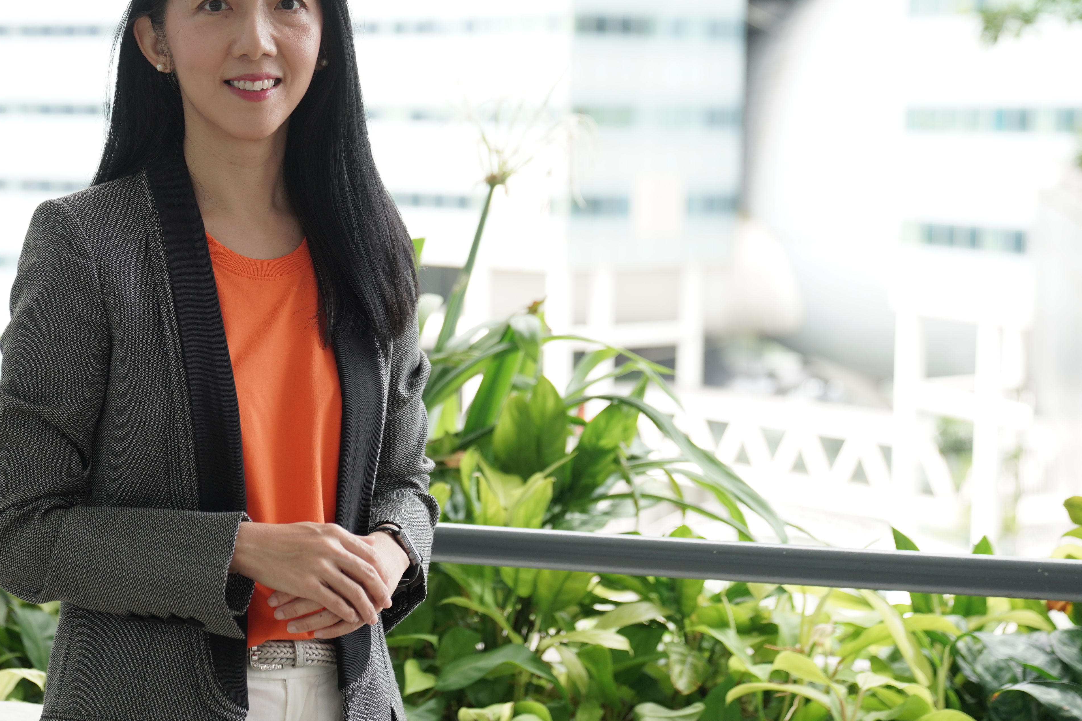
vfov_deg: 17.0
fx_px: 2404
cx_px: 313
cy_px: 289
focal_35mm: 80
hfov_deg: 25.2
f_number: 2.8
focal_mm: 49
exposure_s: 1/250
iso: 250
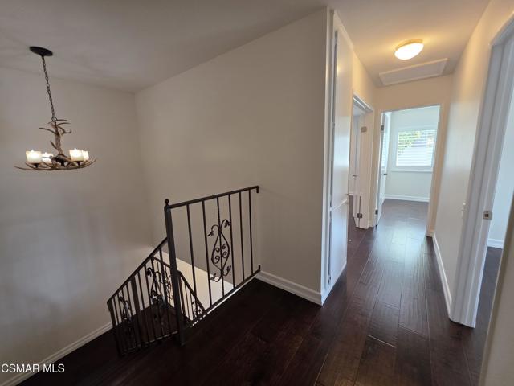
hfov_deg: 106.2
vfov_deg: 89.9
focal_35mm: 13
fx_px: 193
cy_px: 193
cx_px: 257
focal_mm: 2.2
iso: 125
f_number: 1.9
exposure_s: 1/120
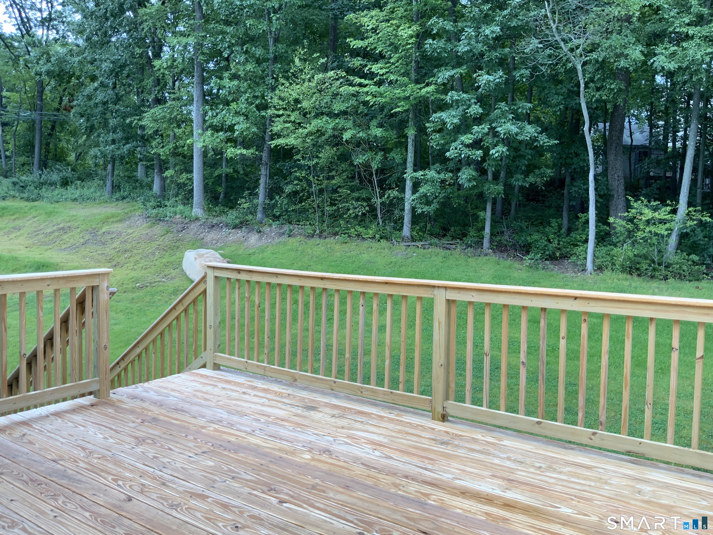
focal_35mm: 29
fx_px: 597
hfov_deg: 61.7
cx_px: 356
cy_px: 268
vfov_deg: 48.2
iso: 20
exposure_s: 1/120
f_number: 1.8
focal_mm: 3
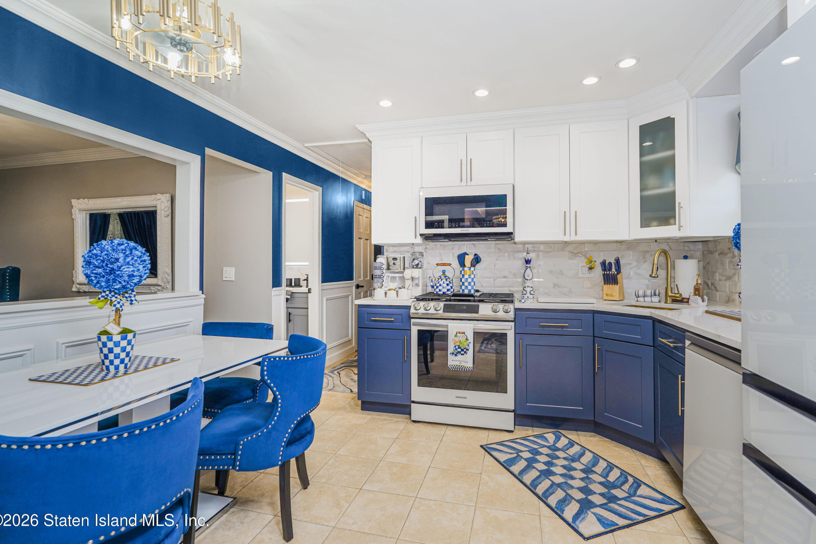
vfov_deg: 70.4
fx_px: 385
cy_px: 258
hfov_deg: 93.2
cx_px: 423
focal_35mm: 17
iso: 64
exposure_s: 1/50
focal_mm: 16
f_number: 5
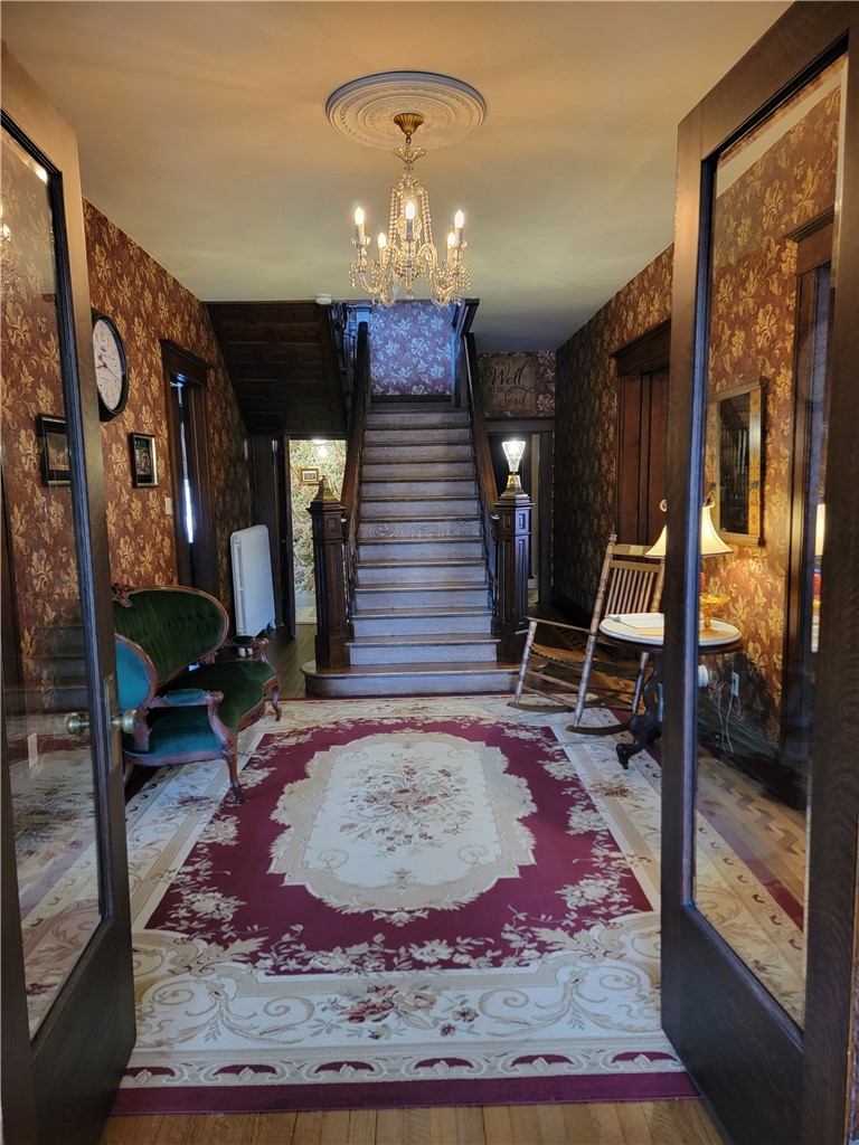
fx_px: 794
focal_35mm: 24
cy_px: 572
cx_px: 430
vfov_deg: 71.6
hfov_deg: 56.8
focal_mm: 6.7
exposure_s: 1/40
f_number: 1.8
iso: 400
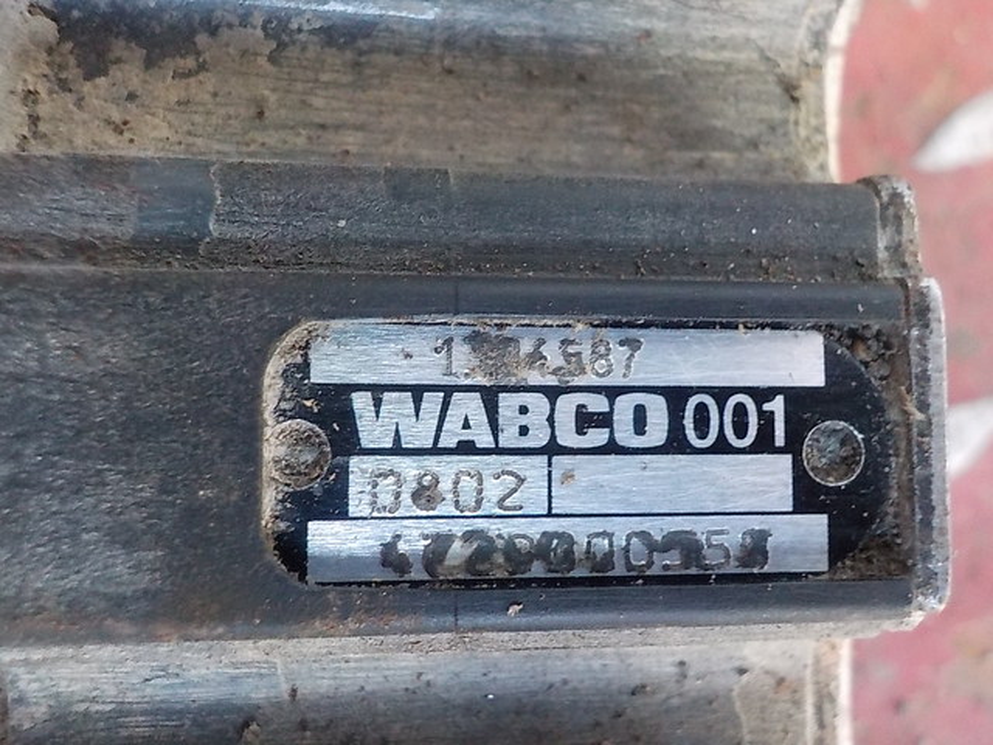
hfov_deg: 60.0
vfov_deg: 46.8
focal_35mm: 30
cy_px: 372
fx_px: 861
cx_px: 496
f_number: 3.3
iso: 800
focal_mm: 4.1
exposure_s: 1/40
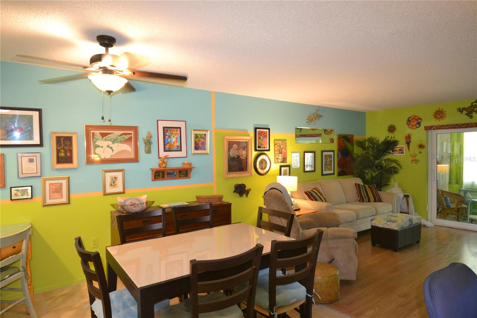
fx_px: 278
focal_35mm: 21
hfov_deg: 81.2
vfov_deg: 59.5
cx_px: 238
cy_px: 159
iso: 2200
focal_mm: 14
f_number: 4
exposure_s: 1/60
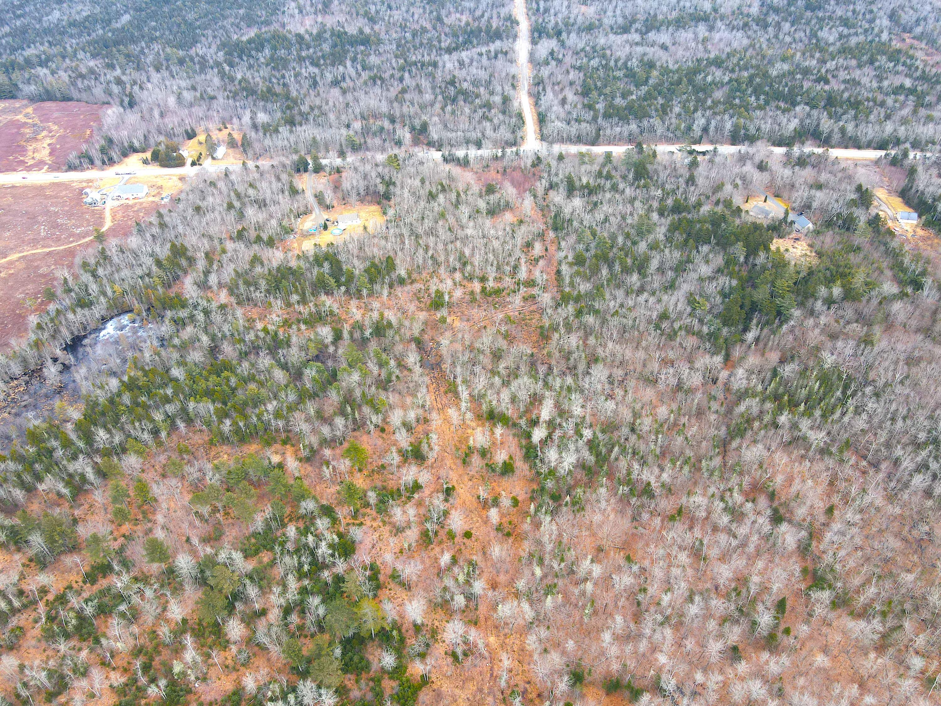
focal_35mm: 24
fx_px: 652
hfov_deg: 71.6
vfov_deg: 56.8
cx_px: 470
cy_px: 353
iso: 100
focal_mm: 4.5
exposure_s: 1/160
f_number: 2.8
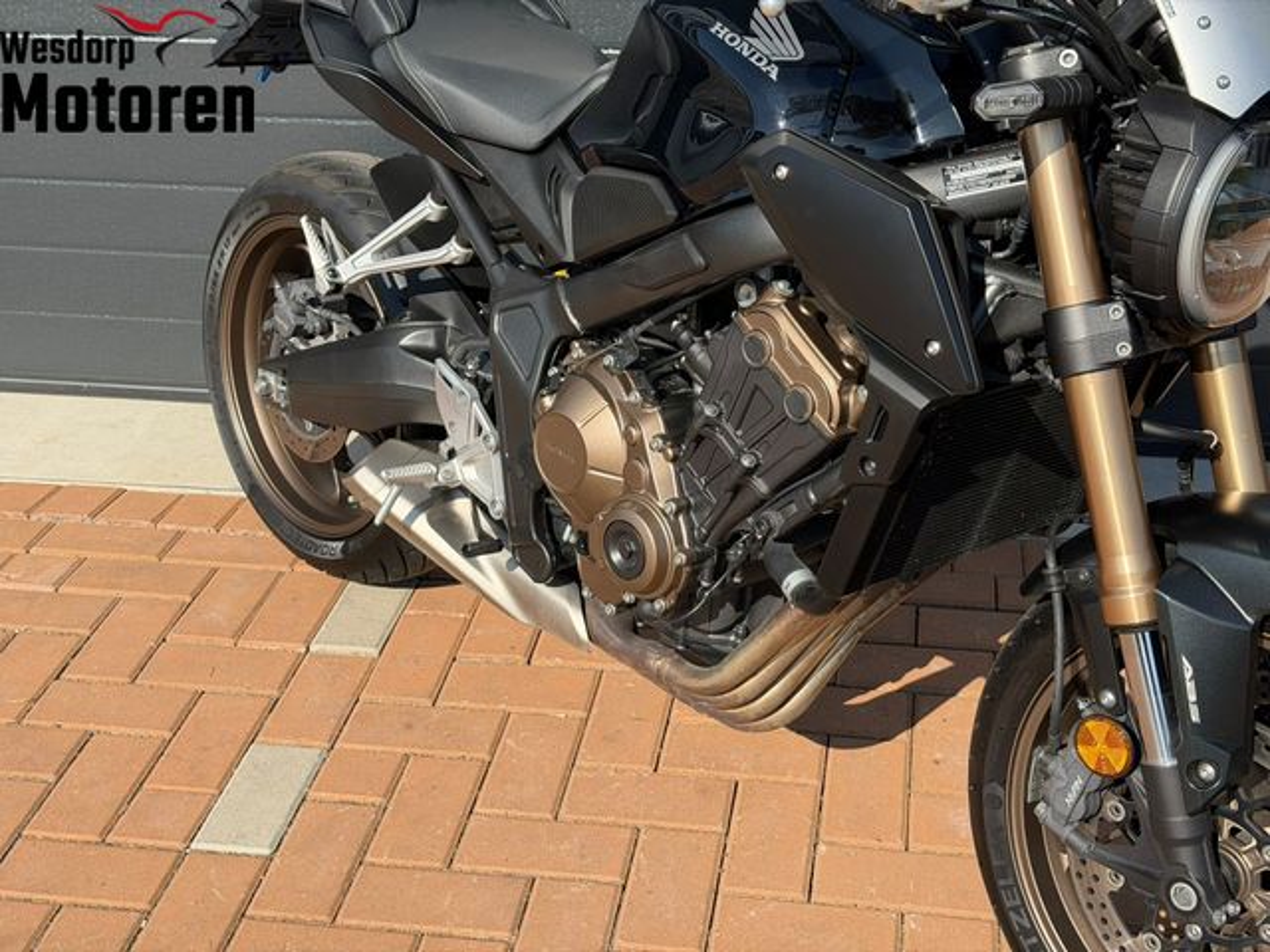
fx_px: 1761
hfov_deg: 39.7
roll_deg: +2.0
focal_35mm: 48
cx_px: 635
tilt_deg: -26.2
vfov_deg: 30.3
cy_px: 476
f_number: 1.78
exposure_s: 1/3096
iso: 64
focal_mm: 6.76
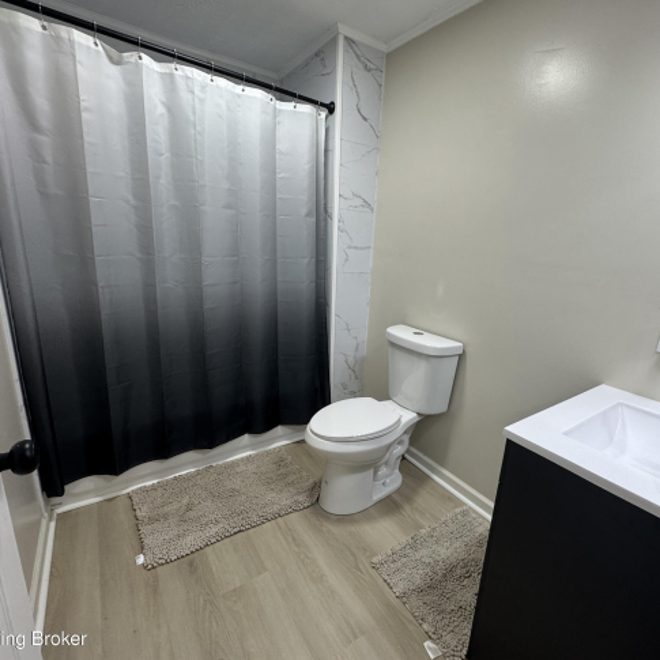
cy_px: 329
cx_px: 361
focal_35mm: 17
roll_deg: -3.6
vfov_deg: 84.0
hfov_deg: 83.7
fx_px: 367
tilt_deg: -16.2
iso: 200
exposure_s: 1/120
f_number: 2.2
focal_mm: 2.22
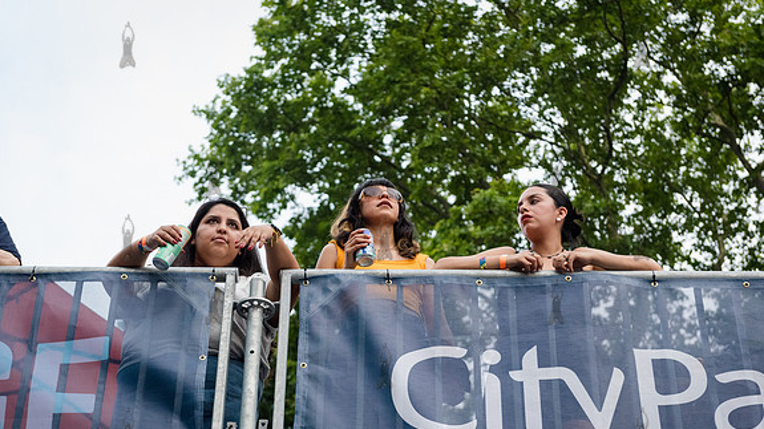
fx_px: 1539
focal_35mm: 76
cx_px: 384
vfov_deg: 15.9
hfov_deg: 27.9
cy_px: 237
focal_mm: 70
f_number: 4.5
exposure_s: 1/640
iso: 4000
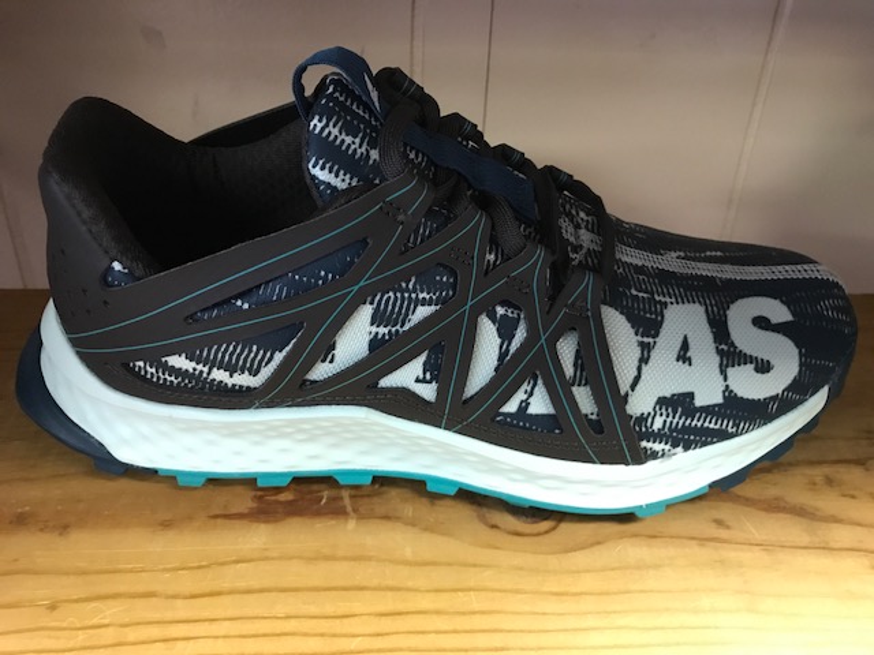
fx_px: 707
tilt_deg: -27.7
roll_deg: -3.2
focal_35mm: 28
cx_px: 437
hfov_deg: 63.4
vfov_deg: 49.7
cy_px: 328
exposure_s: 1/15
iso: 100
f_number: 1.8
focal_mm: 3.99
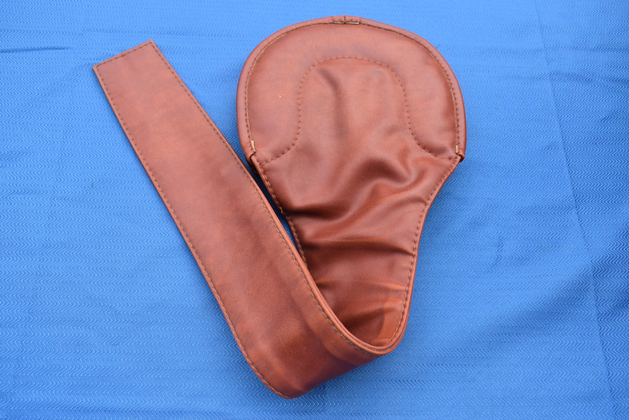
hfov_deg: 57.2
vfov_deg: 40.0
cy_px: 210
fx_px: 577
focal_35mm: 33
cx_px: 314
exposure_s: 1/320
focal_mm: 22
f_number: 7.1
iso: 200
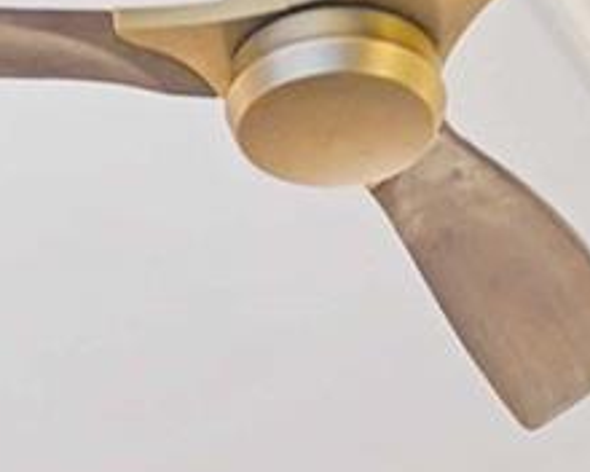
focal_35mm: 140
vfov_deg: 8.2
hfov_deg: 13.7
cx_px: 145
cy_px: 1672
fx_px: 2445
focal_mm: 16
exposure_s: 1/160
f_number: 4
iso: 400
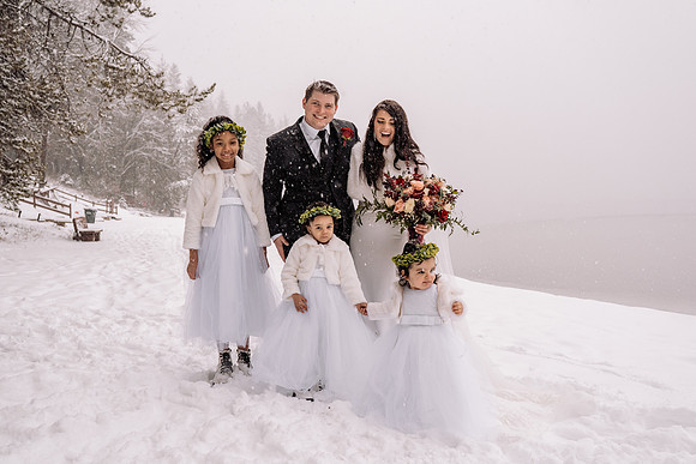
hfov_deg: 54.2
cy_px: 232
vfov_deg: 37.7
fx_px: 681
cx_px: 348
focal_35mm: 35
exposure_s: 1/250
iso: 1250
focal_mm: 35
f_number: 5
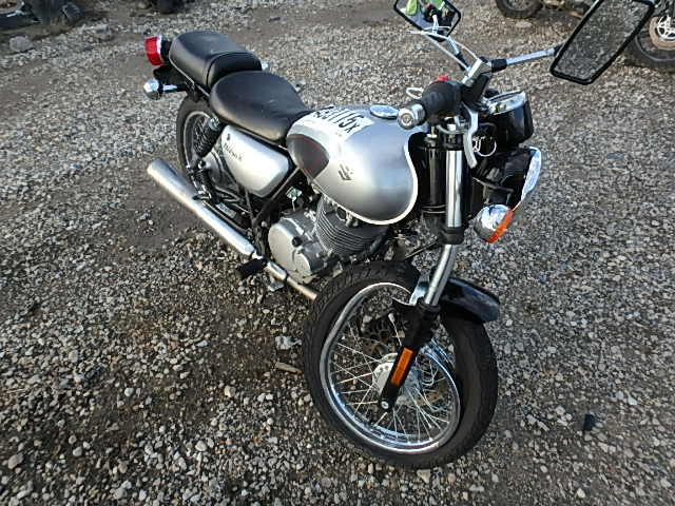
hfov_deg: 79.0
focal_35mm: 21
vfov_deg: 63.4
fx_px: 409
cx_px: 338
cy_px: 253
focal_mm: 3.7
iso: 125
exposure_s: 1/160
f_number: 3.5
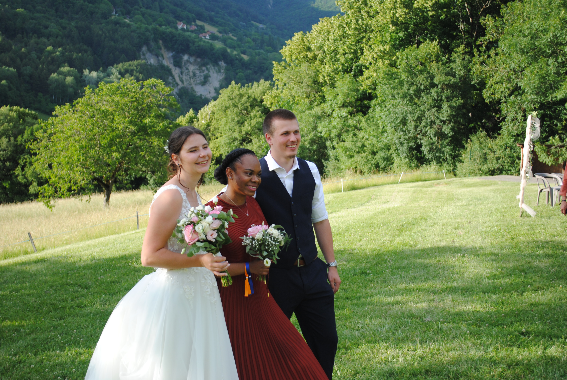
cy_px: 190
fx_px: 804
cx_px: 284
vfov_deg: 26.6
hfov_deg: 38.8
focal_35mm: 51
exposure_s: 1/160
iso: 100
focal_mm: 34
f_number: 6.3
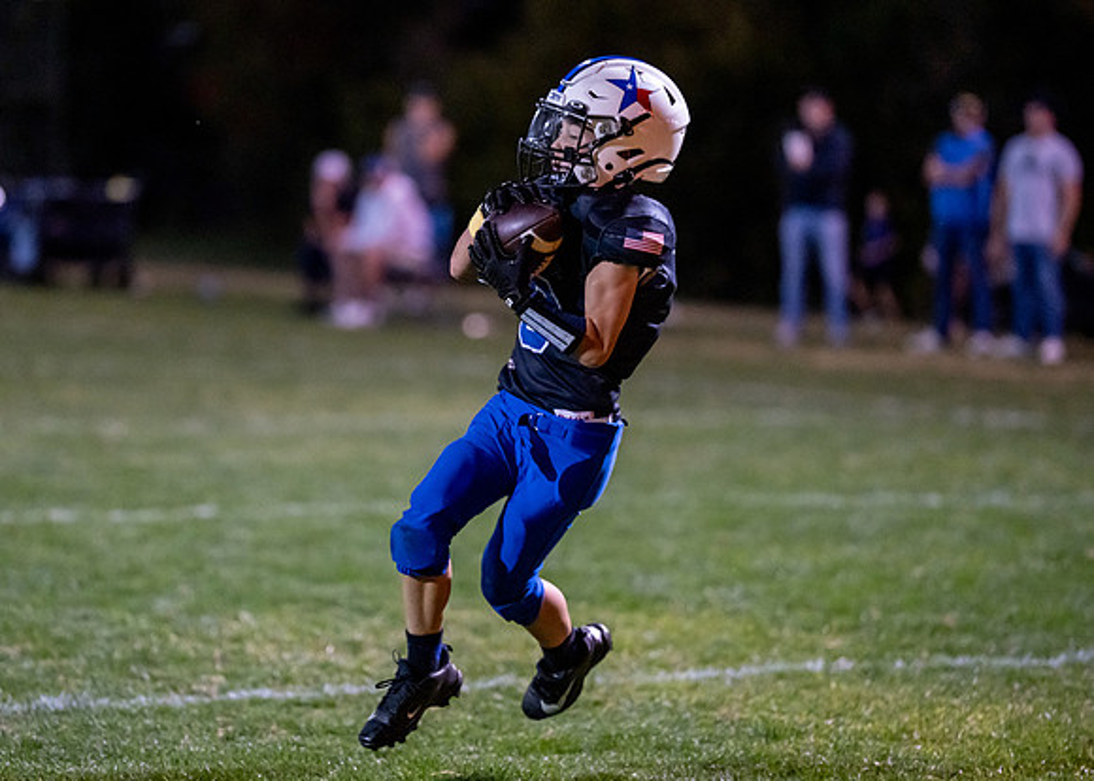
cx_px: 433
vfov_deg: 8.9
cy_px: 355
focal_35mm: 161
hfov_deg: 12.5
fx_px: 5004
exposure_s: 1/800
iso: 4000
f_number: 1.8
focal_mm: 135
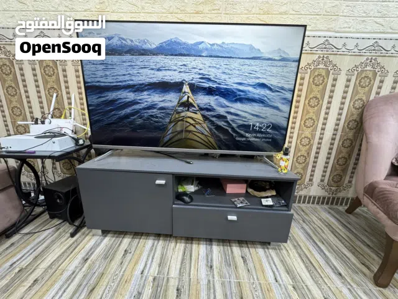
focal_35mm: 14
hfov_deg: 102.1
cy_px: 150
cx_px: 199
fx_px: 161
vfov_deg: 85.7
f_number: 2.2
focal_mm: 2.22
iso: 400
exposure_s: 1/50
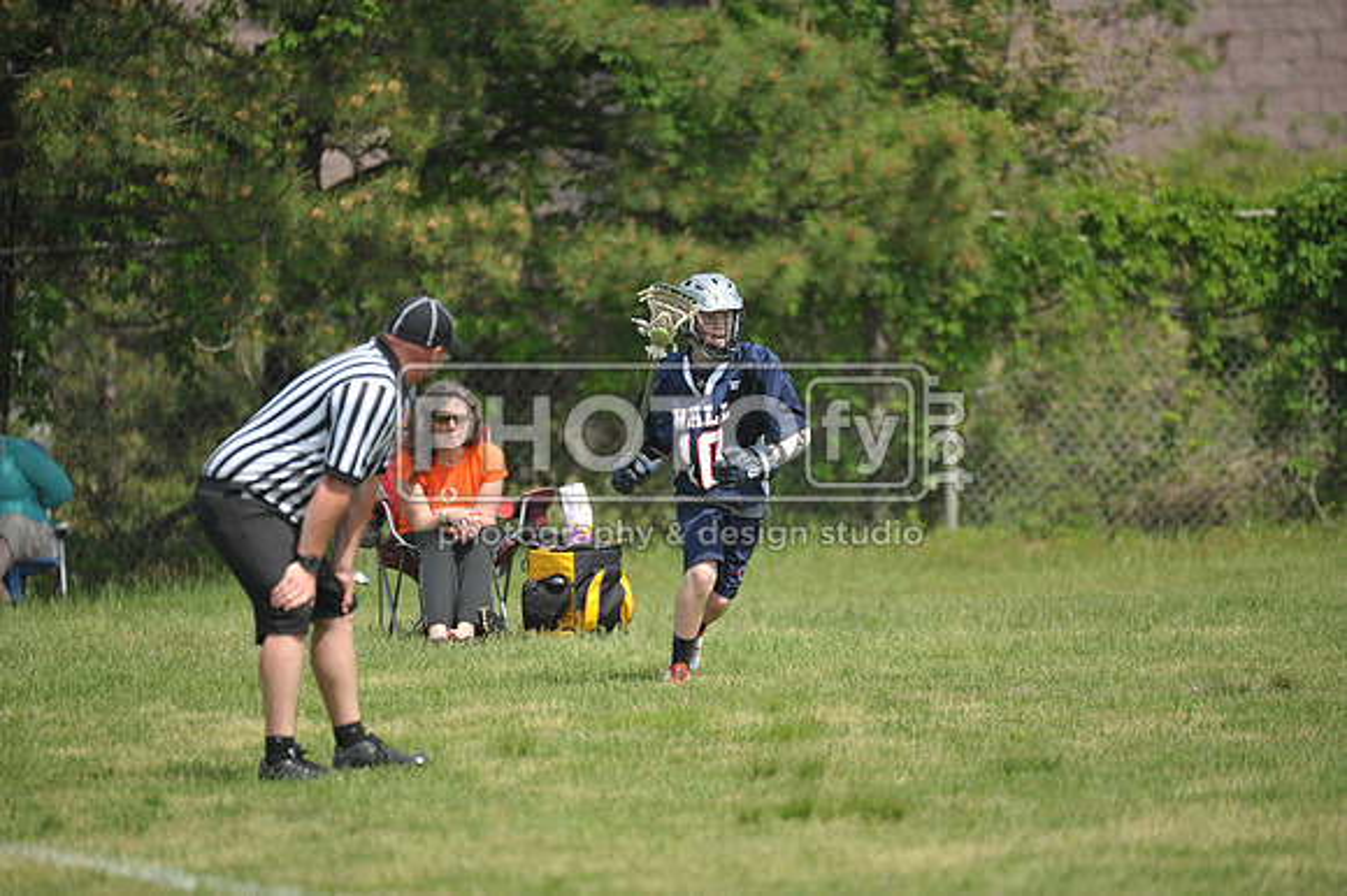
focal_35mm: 400
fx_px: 14958
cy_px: 448
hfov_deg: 5.2
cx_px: 674
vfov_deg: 3.4
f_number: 4
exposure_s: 1/3200
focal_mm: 400
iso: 640
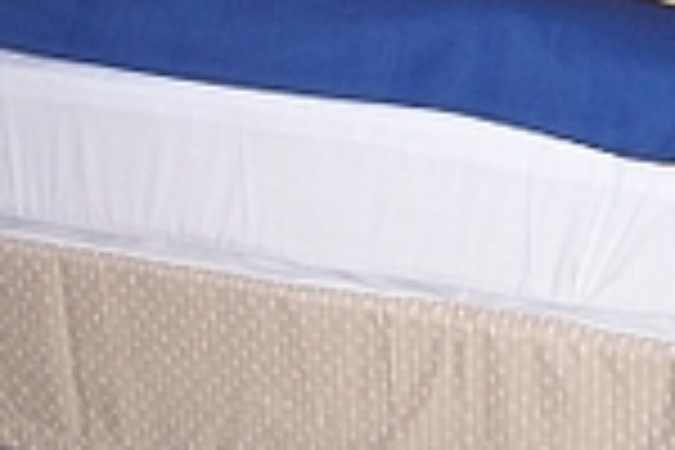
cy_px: -126
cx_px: 454
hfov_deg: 21.6
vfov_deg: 14.0
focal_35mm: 94
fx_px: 1762
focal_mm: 5.6
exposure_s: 1/60
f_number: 2.7
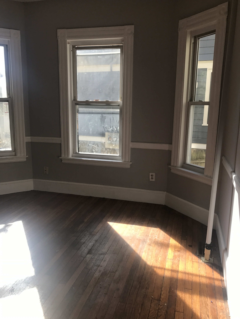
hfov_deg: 49.7
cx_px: 120
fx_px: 259
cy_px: 160
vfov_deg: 63.4
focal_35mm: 28
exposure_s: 1/301
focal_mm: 3.99
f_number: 1.8
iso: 20
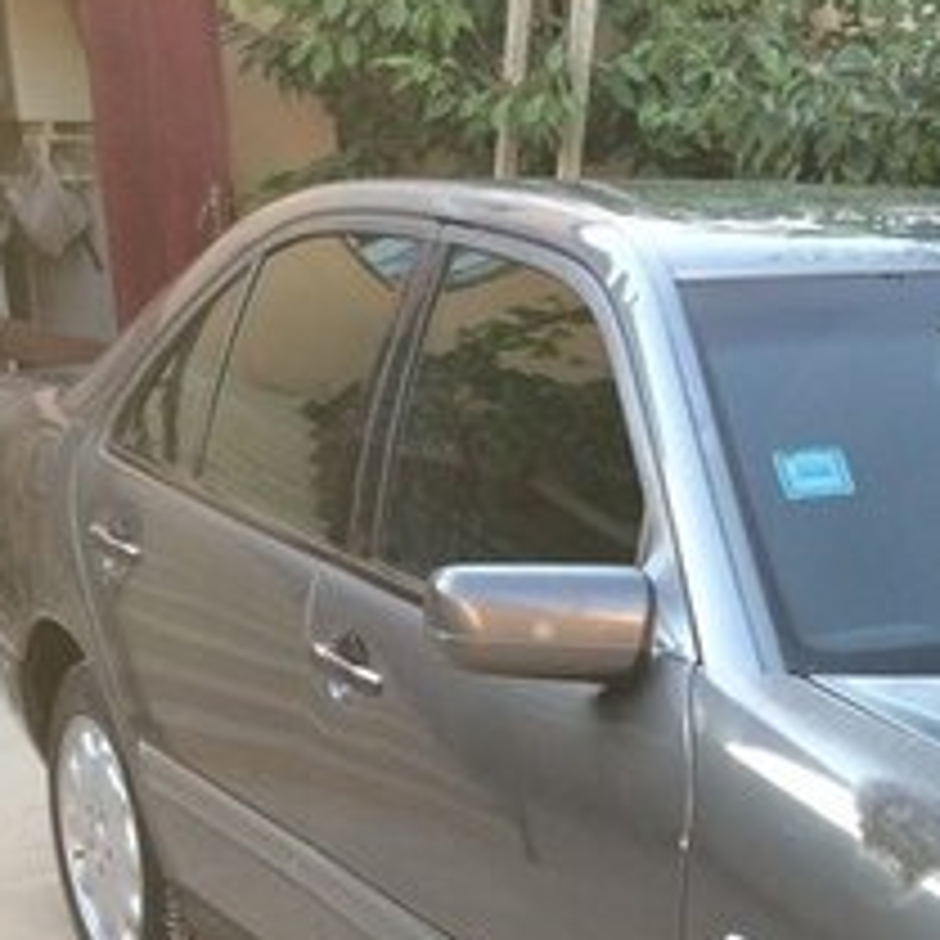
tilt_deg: -18.7
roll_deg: -1.0
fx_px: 2489
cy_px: 1019
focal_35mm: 81
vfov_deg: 20.5
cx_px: 1255
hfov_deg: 19.5
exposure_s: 1/109
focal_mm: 4.15
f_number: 2.2
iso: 32
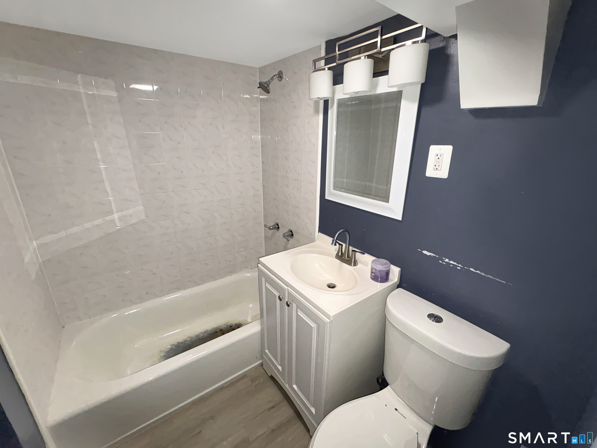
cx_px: 298
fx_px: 241
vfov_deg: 85.7
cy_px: 224
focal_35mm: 14
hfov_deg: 102.1
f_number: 2.2
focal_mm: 2.22
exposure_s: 1/60
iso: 125
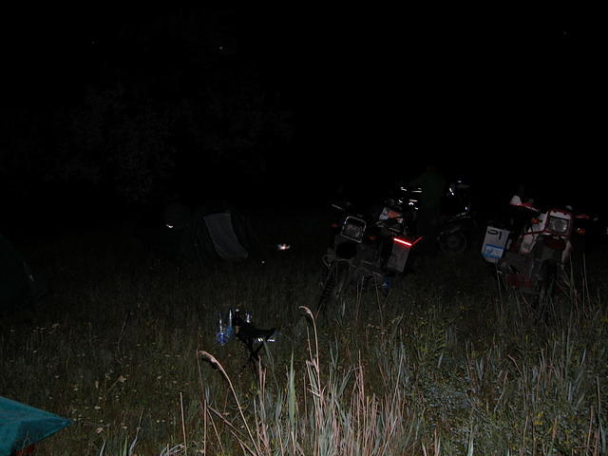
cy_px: 228
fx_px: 615
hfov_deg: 52.6
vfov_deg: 40.7
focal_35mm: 35
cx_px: 304
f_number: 2.8
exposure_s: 1/60
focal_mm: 8.9
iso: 100
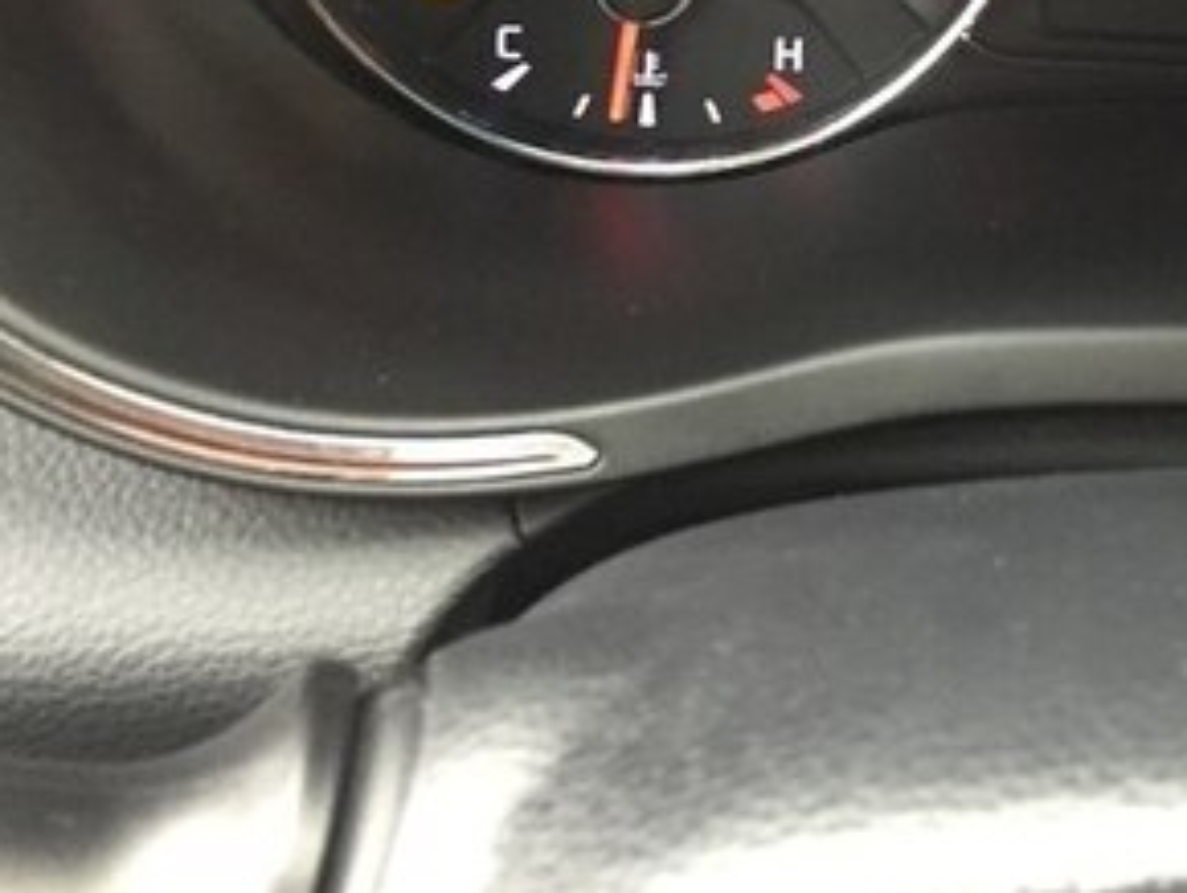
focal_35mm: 66
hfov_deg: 28.3
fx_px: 2265
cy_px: -76
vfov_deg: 21.2
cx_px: 1068
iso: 200
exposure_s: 1/33
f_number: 2.2
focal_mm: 4.15
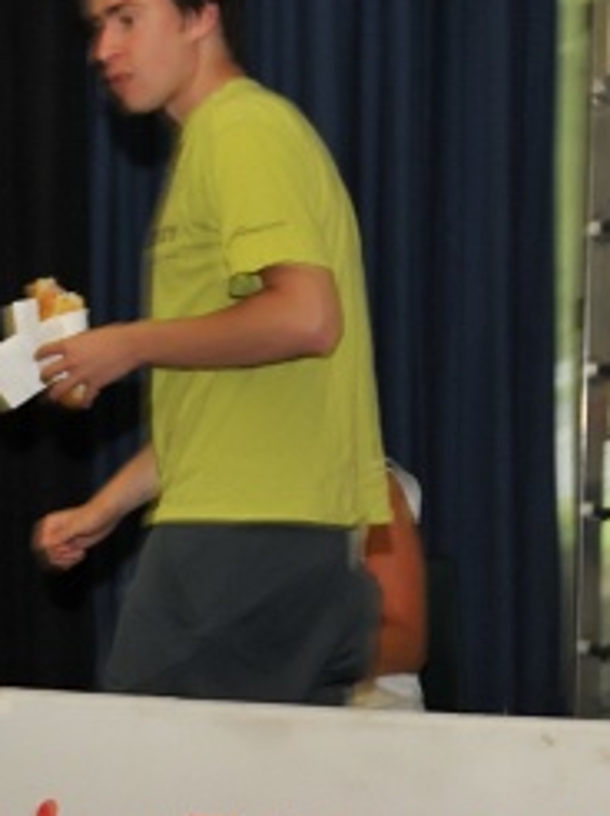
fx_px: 2989
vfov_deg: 15.1
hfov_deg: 11.6
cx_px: 416
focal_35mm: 127
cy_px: 896
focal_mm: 24
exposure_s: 1/100
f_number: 2.8
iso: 400
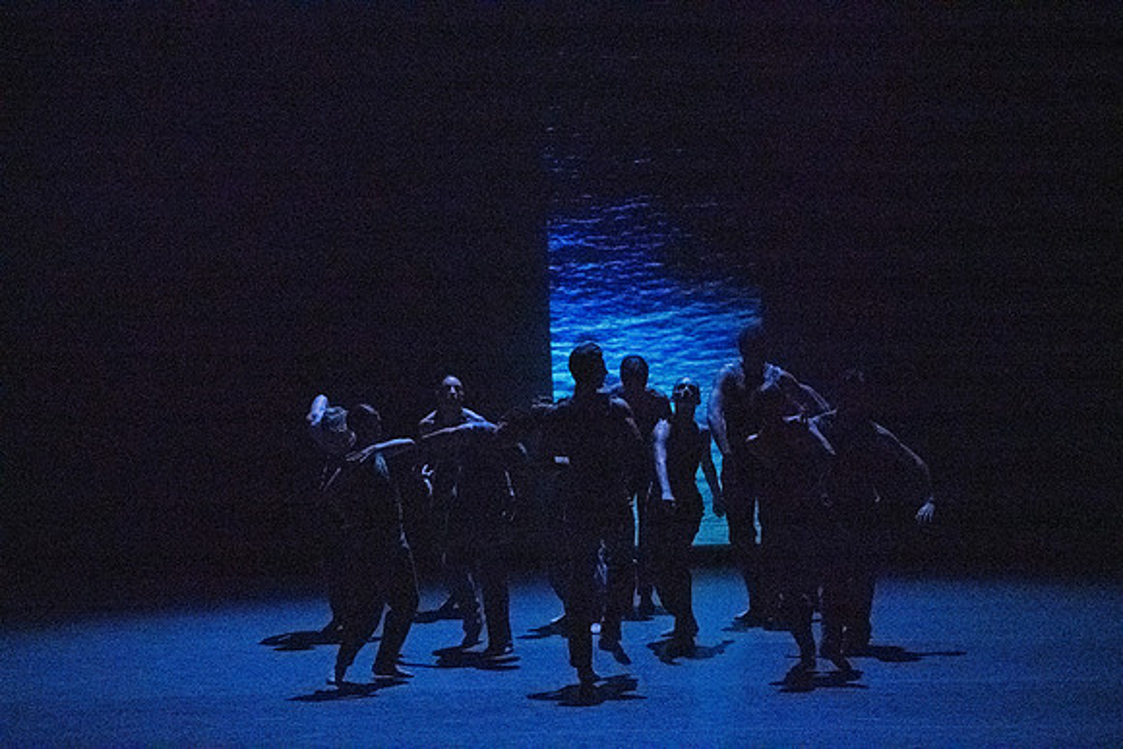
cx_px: 562
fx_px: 8081
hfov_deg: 7.9
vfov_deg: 5.3
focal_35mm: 259
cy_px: 374
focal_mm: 259
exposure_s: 1/400
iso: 25600
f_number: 5.6
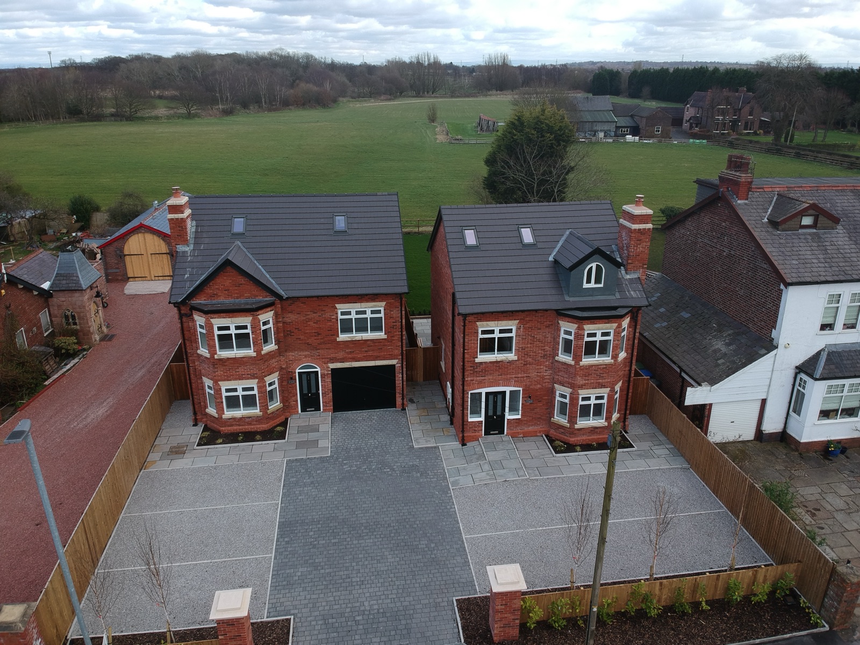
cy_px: 322
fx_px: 621
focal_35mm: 25
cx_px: 430
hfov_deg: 69.4
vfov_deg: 54.9
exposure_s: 1/500
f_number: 2.6
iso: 100
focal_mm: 4.49
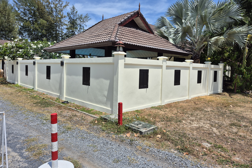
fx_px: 168
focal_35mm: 24
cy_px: 77
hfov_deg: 73.7
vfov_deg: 53.1
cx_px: 126
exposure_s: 1/2712
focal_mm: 5.4
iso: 25
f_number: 1.8
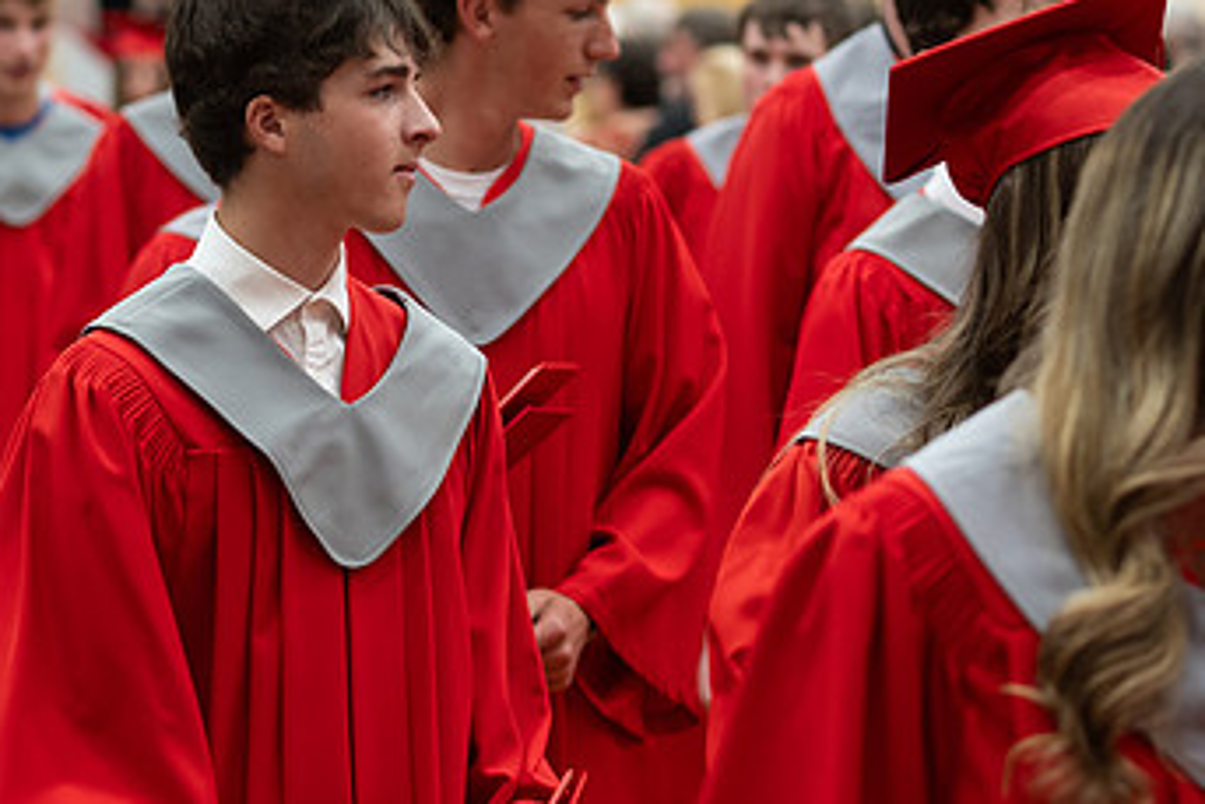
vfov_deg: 7.8
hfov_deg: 11.6
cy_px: 537
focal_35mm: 177
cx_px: 552
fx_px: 5927
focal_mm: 85
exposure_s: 1/200
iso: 1000
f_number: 2.8
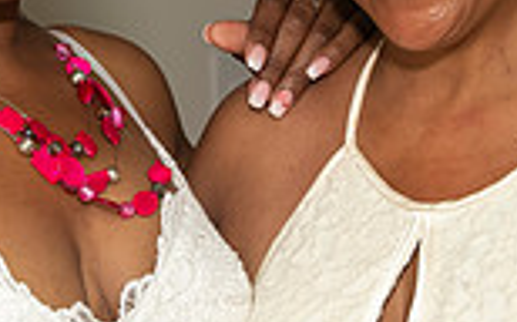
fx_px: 3126
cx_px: 244
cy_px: 92
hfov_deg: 9.5
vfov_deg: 5.9
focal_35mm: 222
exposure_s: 1/250
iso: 400
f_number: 5.6
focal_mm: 32
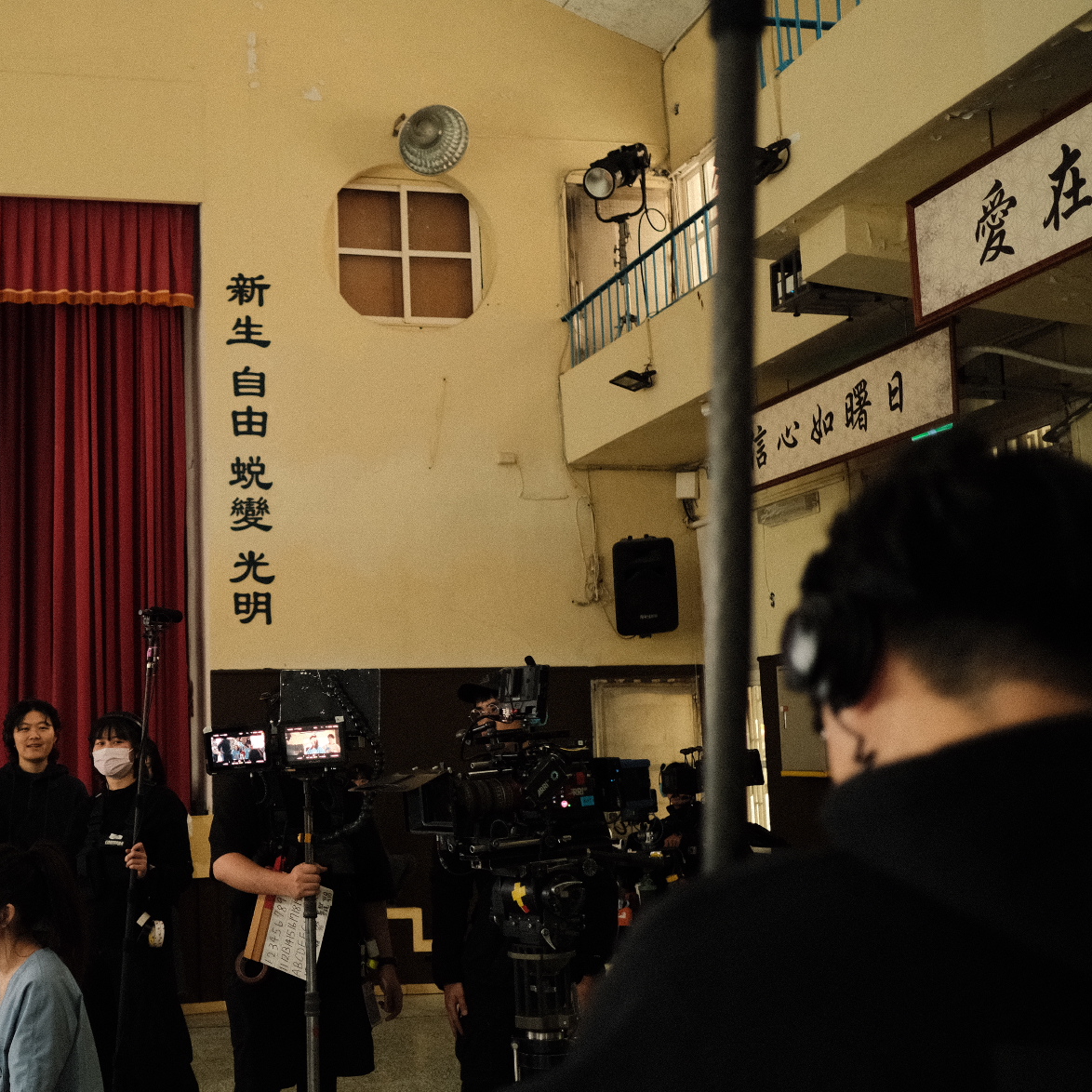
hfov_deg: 36.7
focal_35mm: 45
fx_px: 1606
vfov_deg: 37.6
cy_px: 549
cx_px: 275
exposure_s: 1/250
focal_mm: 23
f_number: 2
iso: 1600
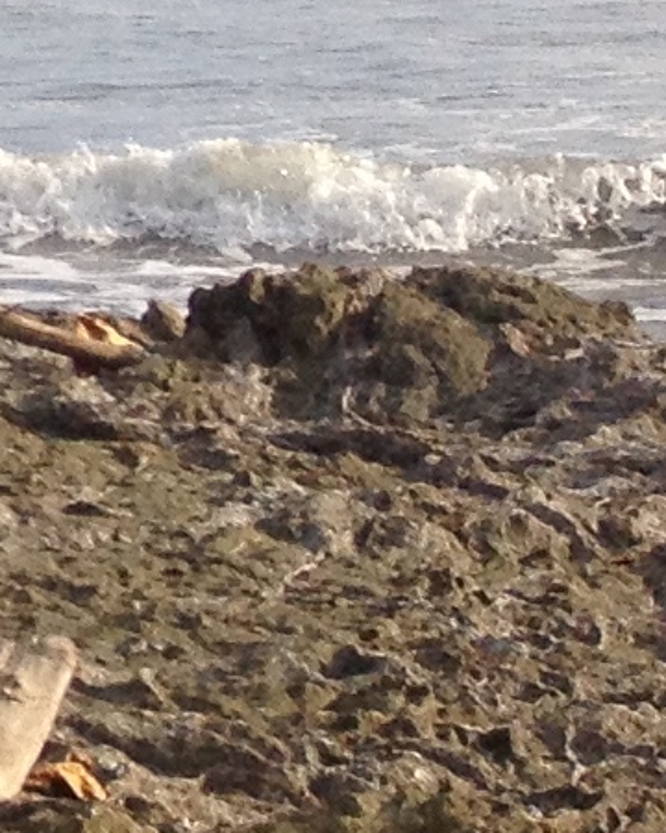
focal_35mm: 248
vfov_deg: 7.6
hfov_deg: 5.2
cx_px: -2344
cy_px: -511
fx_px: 6110
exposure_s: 1/1577
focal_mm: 4.28
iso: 50
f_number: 2.4
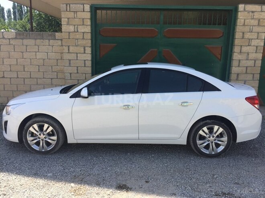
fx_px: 222
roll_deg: -2.3
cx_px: 132
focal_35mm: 29
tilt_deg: -10.8
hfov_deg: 61.7
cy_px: 99
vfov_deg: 48.2
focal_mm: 4.15
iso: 32
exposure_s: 1/1099
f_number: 2.2
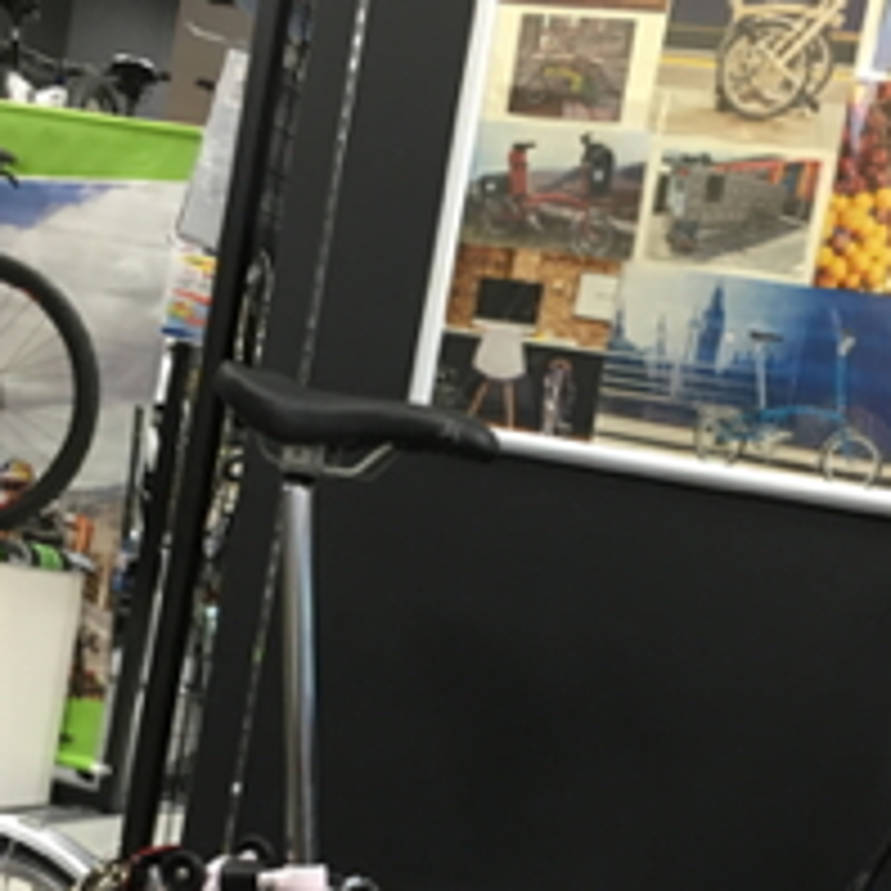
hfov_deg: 27.6
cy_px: 774
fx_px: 1806
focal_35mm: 62
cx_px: 544
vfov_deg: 26.9
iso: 80
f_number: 2.2
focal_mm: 4.15
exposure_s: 1/30
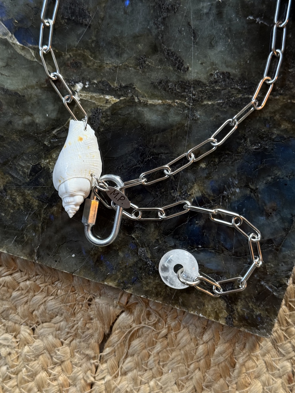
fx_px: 545
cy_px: 196
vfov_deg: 39.7
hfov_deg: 30.3
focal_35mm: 48
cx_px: 148
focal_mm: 6.76
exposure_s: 1/33
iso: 250
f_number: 1.78
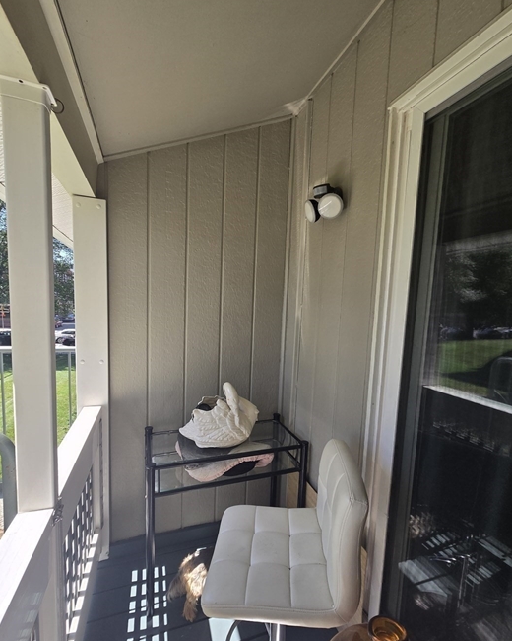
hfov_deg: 84.0
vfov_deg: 96.7
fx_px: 284
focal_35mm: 15
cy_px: 338
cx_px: 256
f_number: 2.2
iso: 50
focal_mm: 2.2
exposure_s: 1/434
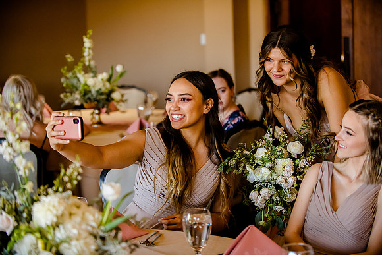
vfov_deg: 19.5
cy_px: 128
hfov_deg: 28.8
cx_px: 191
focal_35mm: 70
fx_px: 743
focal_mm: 70
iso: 2500
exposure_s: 1/320
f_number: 2.8
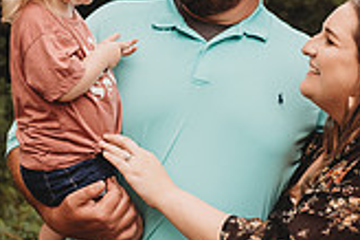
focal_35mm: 85
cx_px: 222
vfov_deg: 16.0
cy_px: 63
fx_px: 849
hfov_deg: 23.9
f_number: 2.8
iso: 160
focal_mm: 24
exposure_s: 1/500
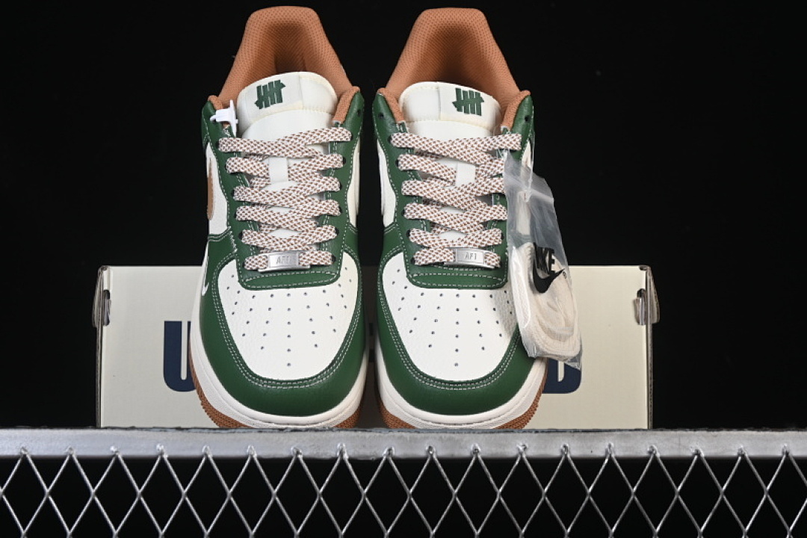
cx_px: 404
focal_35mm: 75
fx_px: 1681
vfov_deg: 18.2
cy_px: 269
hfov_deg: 27.0
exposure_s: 1/160
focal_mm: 50
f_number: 7.1
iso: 160
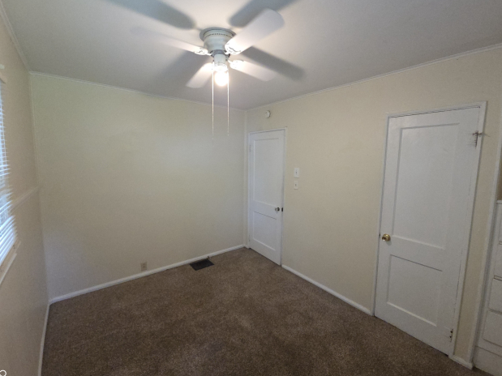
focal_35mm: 14
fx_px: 203
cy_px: 183
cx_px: 253
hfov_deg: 102.1
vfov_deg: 85.6
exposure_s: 1/60
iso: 400
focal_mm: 2.2
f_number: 2.2
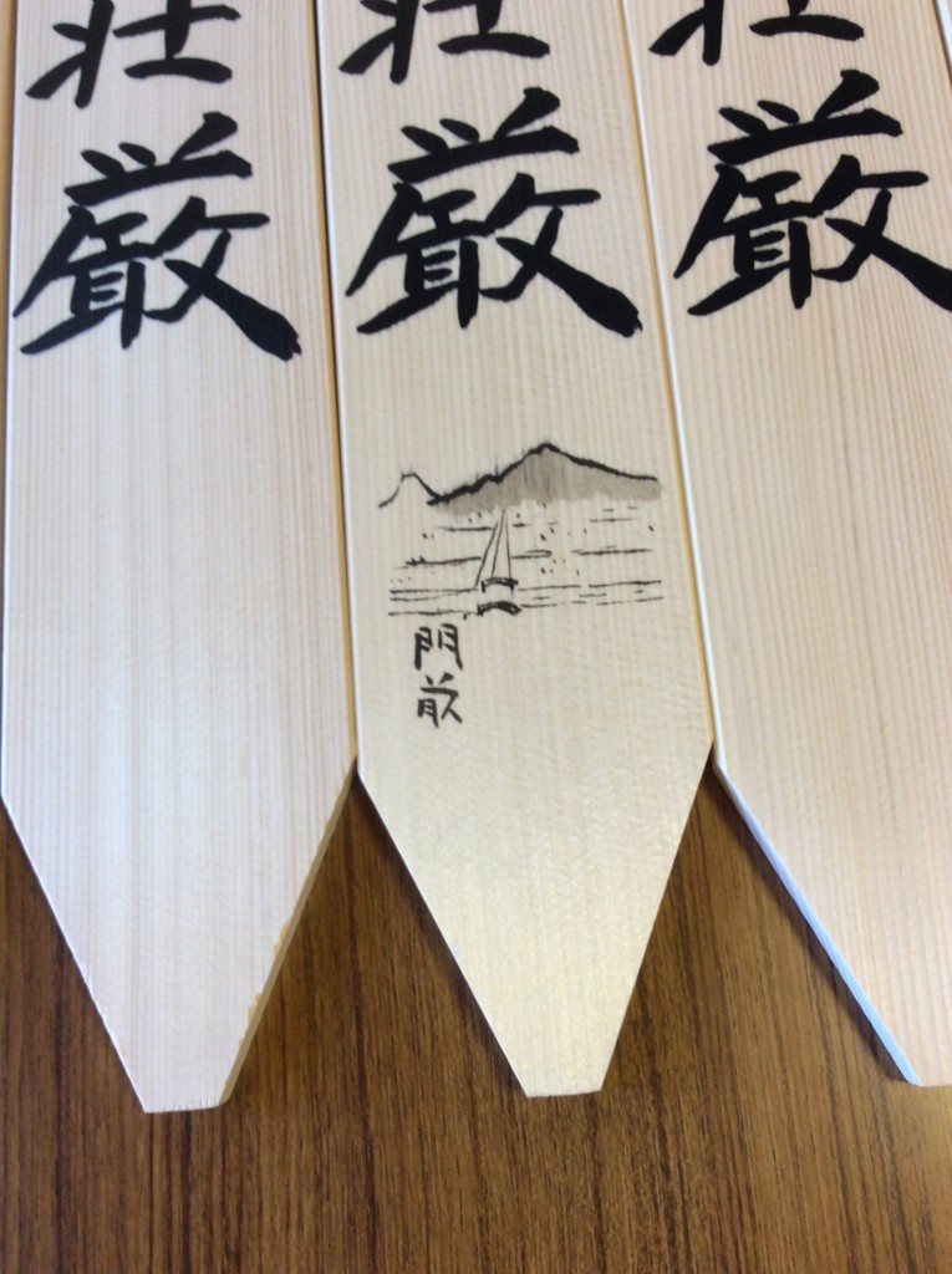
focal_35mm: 32
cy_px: 637
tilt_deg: -74.2
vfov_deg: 56.9
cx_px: 476
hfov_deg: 44.1
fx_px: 1176
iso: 40
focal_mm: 3.3
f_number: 2.4
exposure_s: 1/24
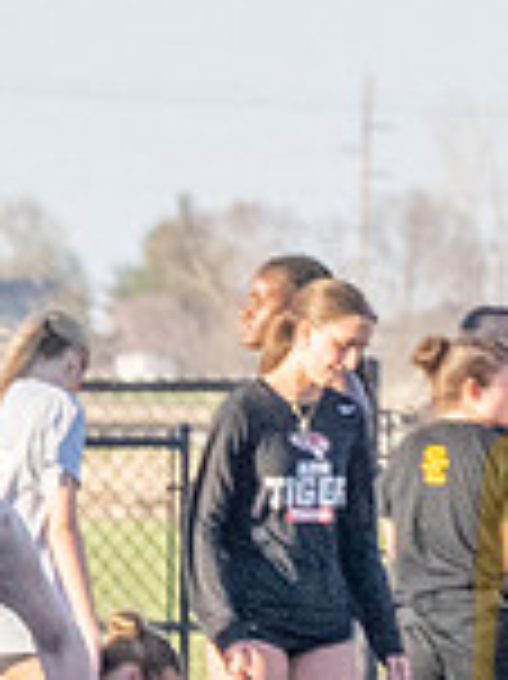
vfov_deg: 1.1
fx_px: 36681
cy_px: 642
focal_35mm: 1872
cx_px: 1652
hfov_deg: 0.8
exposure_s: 1/1000
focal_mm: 200
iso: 1000
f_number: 10
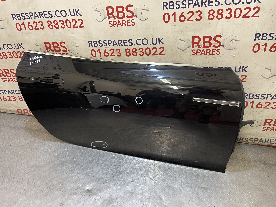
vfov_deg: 53.1
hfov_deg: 67.3
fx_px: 207
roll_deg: -0.5
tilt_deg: -35.5
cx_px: 138
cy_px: 104
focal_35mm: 26
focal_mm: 4.2
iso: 125
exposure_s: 1/50
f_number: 1.6
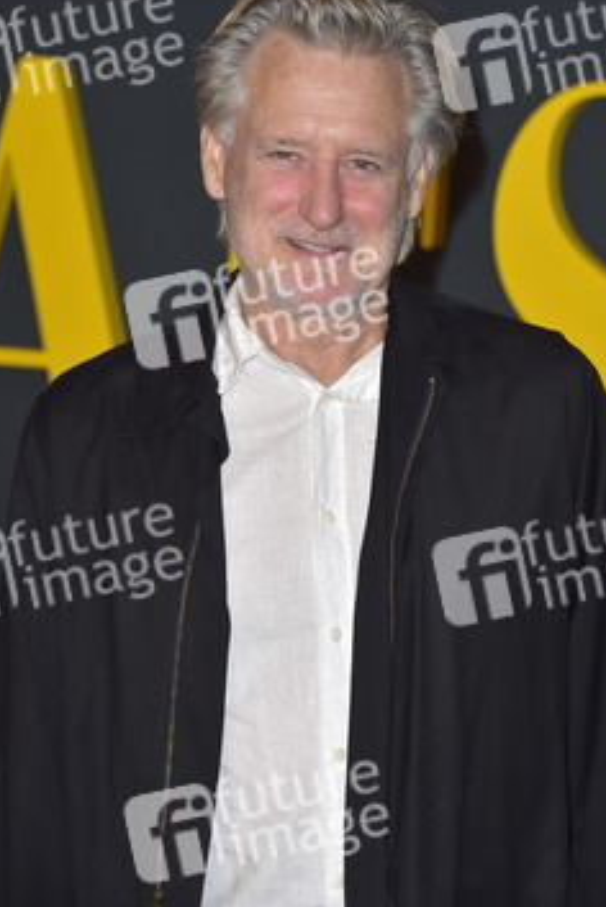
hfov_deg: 9.0
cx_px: 333
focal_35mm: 153
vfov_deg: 13.4
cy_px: 437
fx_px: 3855
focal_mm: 135
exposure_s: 1/250
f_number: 6.3
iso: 320
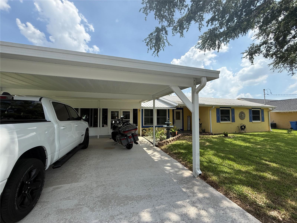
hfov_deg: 102.1
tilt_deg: +3.6
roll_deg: +0.3
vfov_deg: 85.7
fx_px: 120
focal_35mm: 14
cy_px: 112
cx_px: 148
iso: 64
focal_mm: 2.22
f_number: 2.2
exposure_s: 1/1189
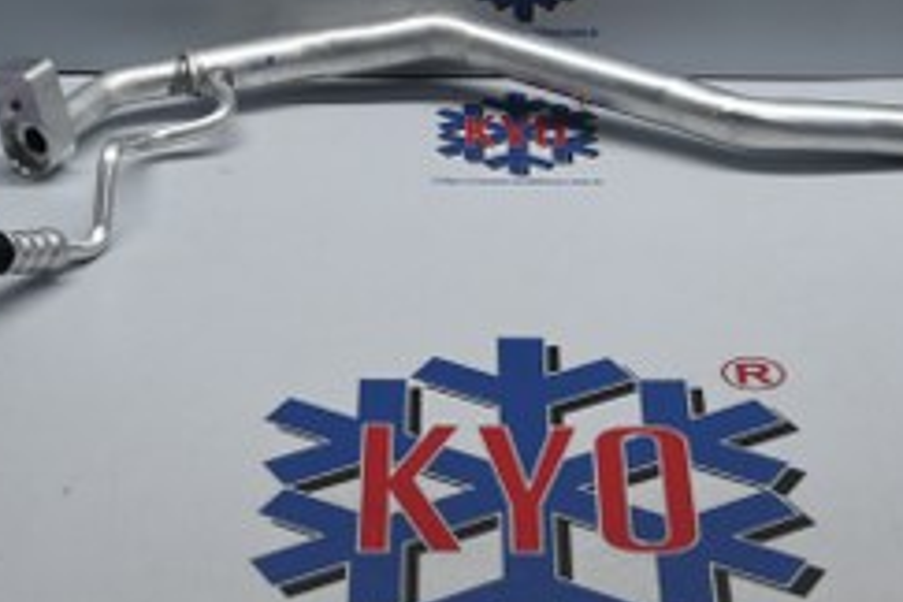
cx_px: 465
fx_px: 2830
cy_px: 115
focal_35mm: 113
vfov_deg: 12.1
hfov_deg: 18.1
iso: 140
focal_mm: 30.5
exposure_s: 1/50
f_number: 4.8
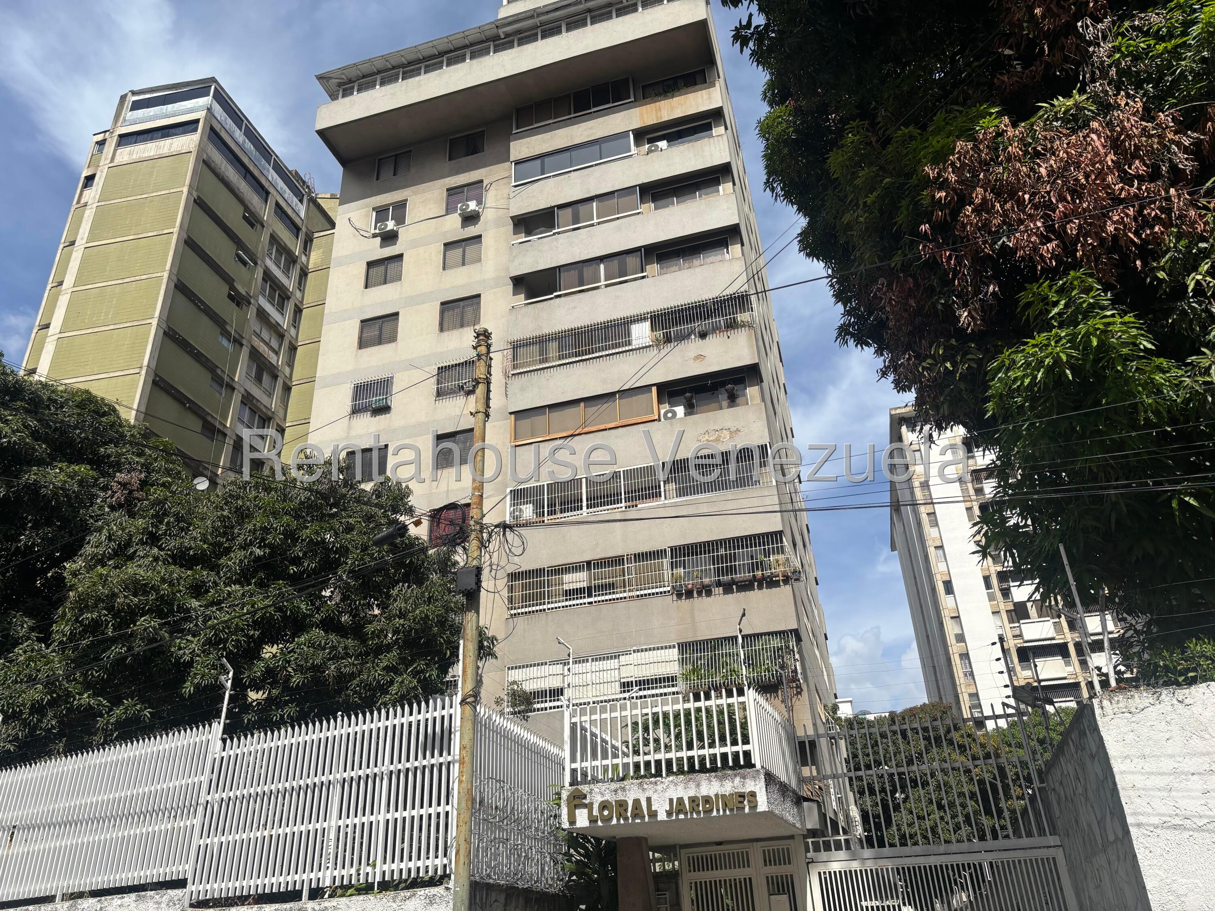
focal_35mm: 26
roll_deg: +2.6
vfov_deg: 53.1
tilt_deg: +27.4
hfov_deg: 67.3
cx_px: 608
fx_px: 913
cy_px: 456
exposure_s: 1/5618
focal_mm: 5.96
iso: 50
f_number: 1.6
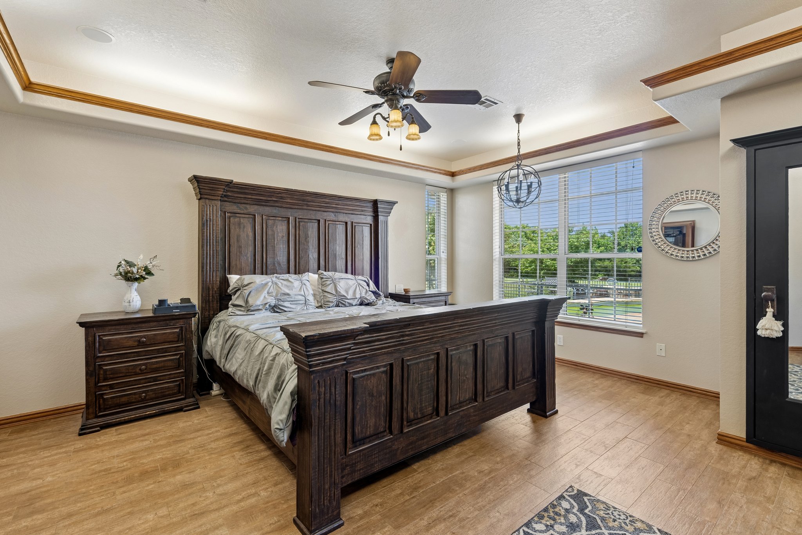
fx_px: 356
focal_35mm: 16
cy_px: 268
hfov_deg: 96.7
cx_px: 401
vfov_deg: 73.7
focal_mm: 16
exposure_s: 1/8
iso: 200
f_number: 8
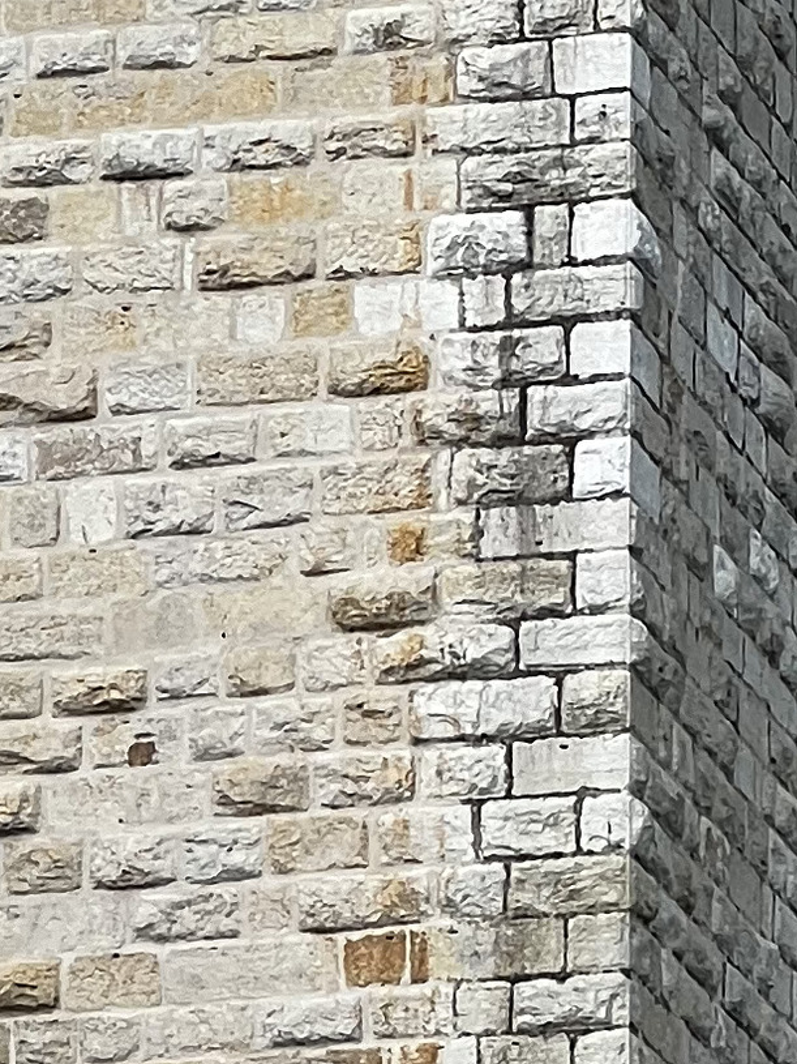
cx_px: 1174
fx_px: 11607
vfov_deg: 5.2
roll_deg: +1.1
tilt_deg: +14.6
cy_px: 1222
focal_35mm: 378
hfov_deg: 3.9
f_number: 2.8
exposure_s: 1/338
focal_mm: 9
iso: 32
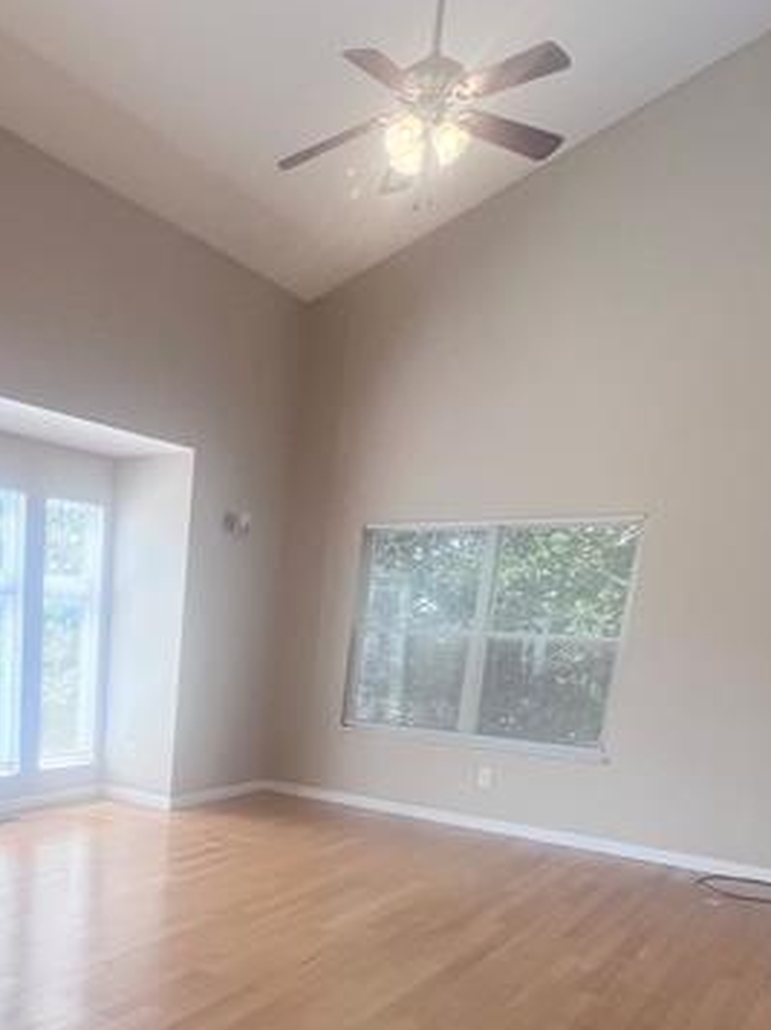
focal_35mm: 28
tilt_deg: -12.5
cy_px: 822
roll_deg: -2.9
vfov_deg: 58.7
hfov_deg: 44.8
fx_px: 833
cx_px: 66
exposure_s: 1/159
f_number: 1.8
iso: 32
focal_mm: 1.57
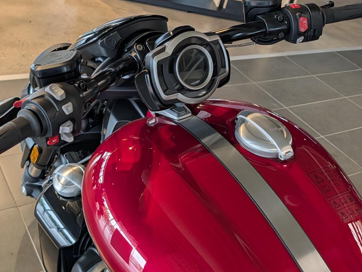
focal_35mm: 44
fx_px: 461
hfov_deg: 42.8
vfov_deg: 32.1
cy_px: 58
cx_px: 154
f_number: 1.68
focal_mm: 6.9
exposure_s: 1/1214
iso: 525
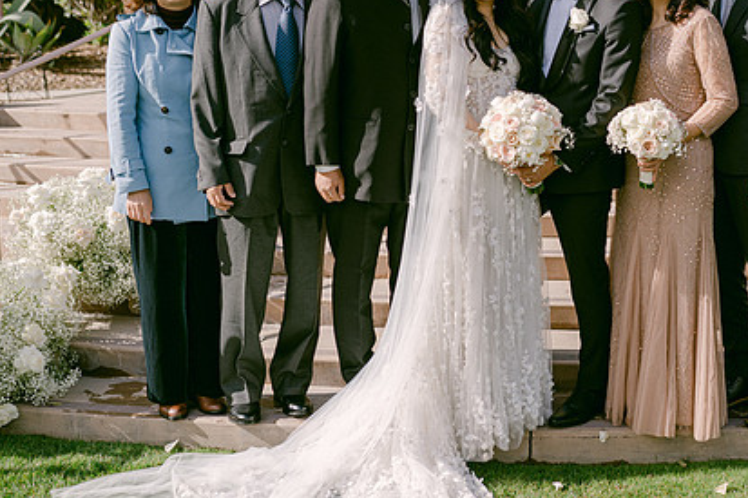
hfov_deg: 36.9
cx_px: 528
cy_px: 212
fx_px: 1101
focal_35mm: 53
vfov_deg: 25.5
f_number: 2.8
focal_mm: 35
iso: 100
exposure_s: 1/2500
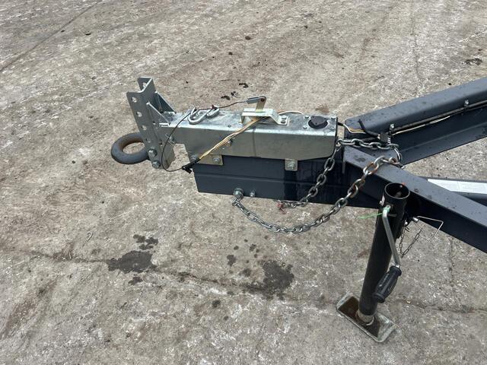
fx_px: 366
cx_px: 244
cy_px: 182
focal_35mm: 26
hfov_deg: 67.3
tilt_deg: -41.1
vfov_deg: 53.1
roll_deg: +2.2
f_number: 1.5
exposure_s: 1/833
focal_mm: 5.7
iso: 50
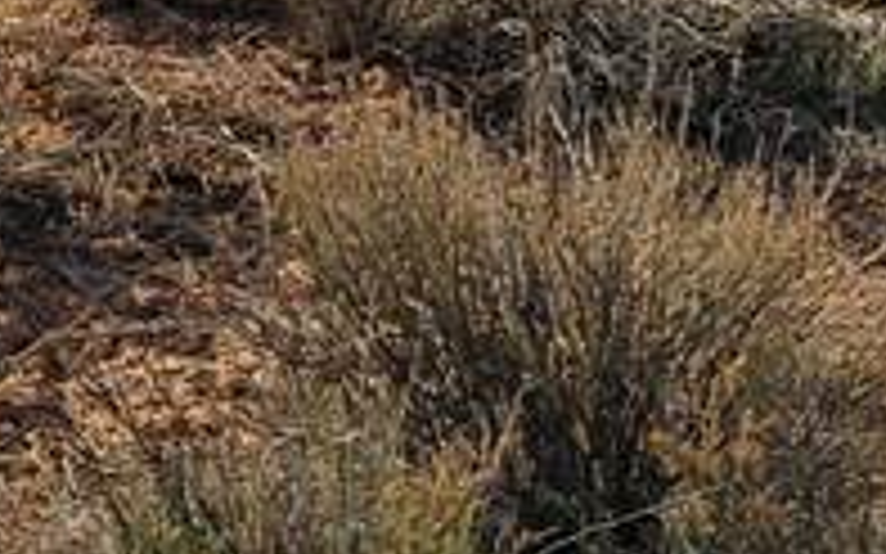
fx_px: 4321
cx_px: -576
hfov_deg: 11.1
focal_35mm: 179
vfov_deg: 6.7
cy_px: -991
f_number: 1.8
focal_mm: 5.4
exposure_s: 1/5048
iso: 40
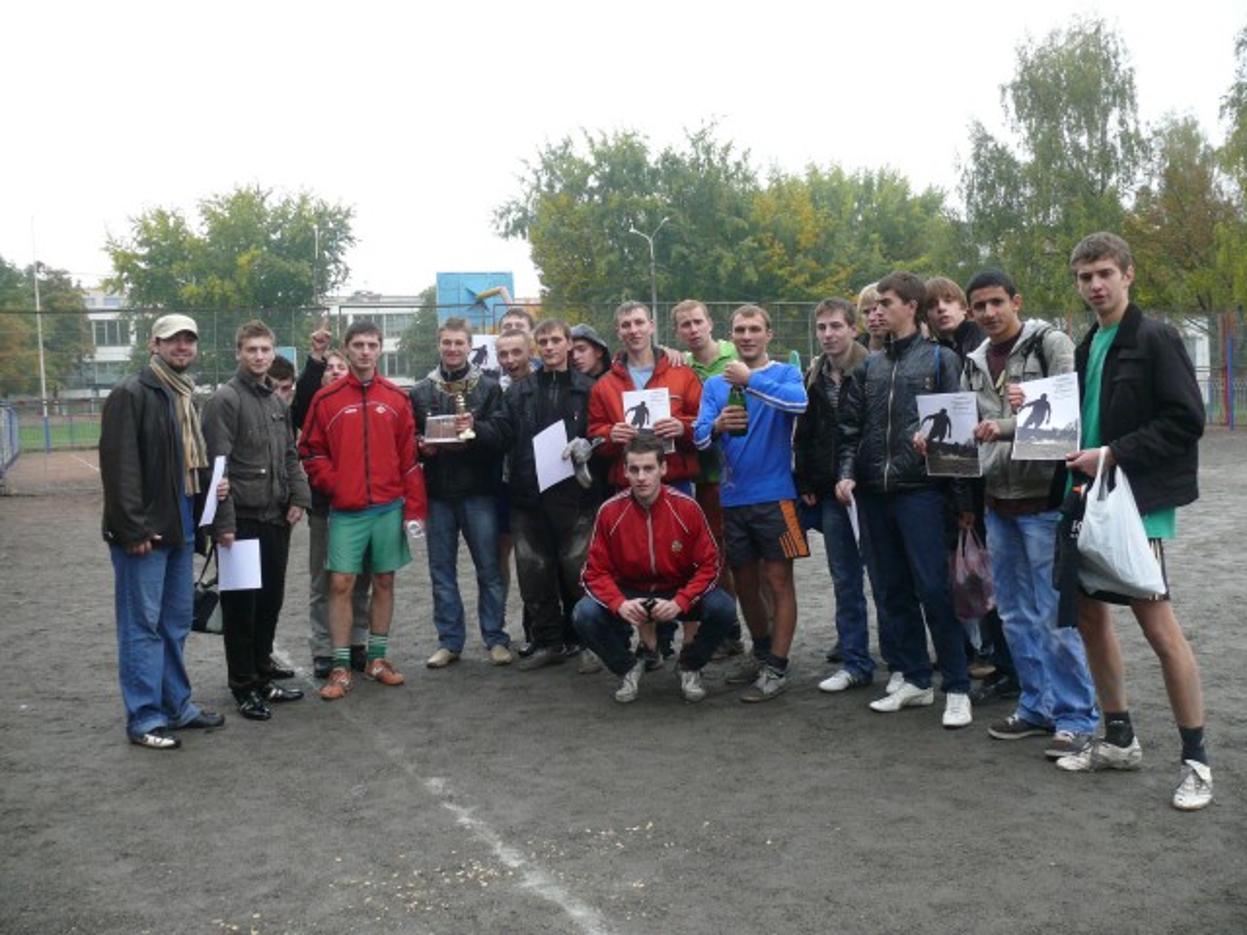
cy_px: 468
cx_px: 624
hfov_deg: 52.6
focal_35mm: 35
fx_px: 1261
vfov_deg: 40.7
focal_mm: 7.4
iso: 200
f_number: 2.8
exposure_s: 1/160
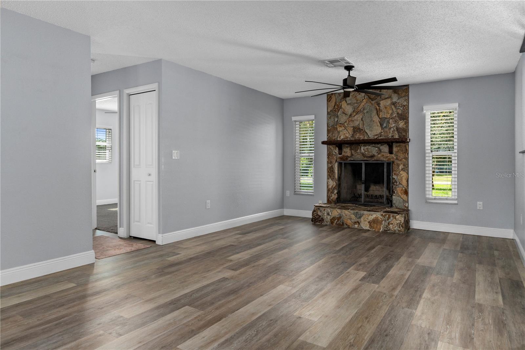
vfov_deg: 56.1
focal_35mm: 22
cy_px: 175
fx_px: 328
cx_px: 262
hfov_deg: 77.3
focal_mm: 15
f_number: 8
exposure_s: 1/4
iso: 320
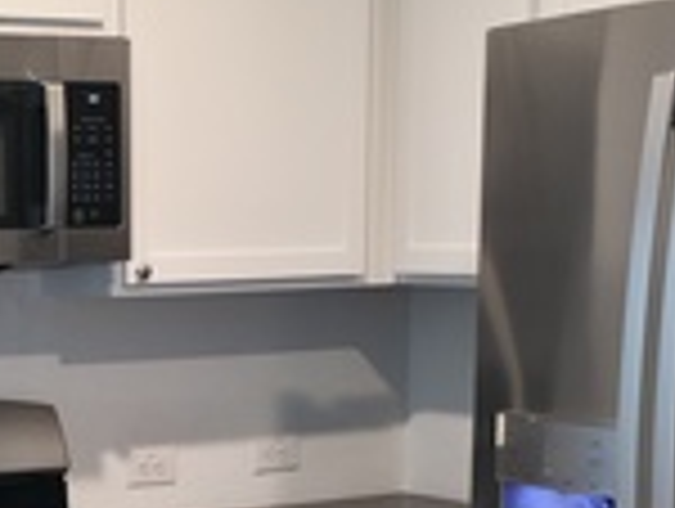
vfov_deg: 14.5
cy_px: 656
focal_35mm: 98
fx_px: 1914
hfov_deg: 19.7
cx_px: 90
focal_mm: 6.3
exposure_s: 1/40
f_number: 1.7
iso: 160
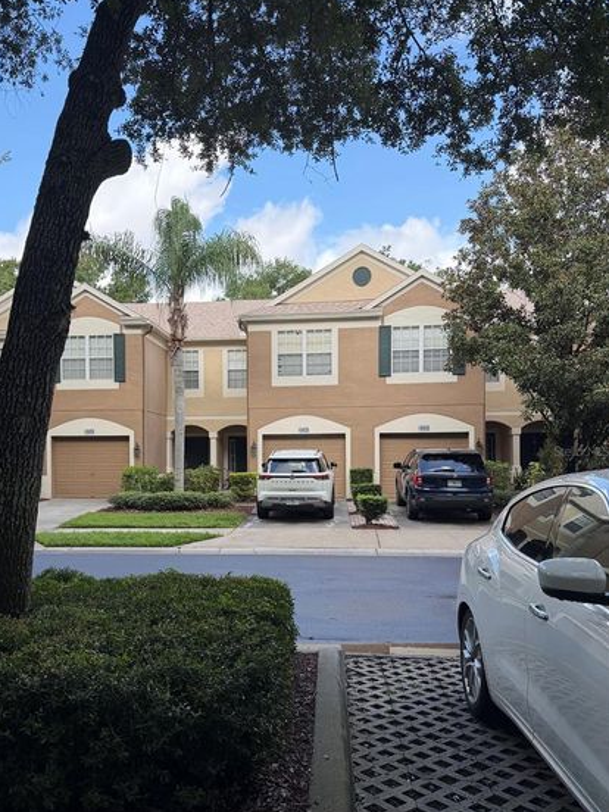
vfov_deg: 61.5
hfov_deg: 47.9
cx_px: 244
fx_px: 680
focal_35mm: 29
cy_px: 451
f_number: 1.78
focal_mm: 6.76
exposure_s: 1/1361
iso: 100
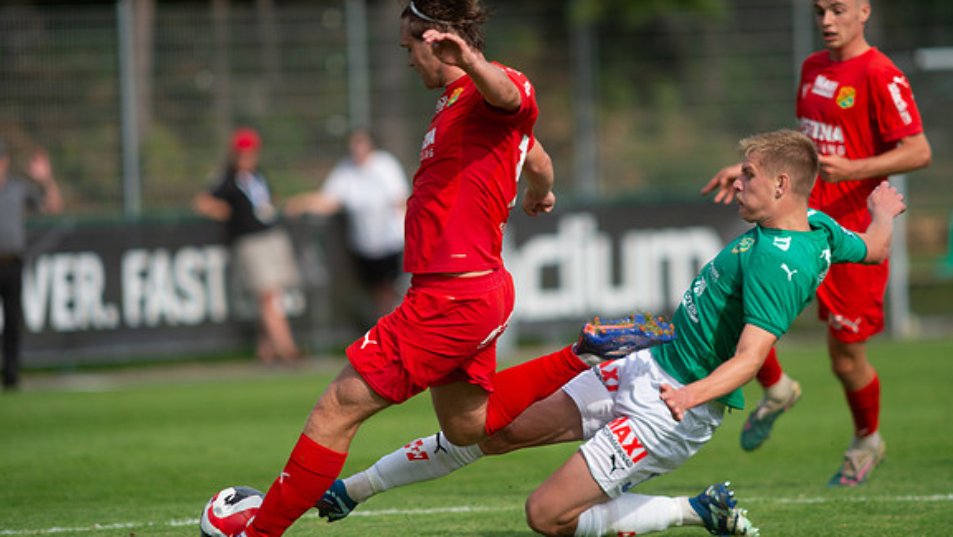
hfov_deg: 4.9
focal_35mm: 442
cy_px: 231
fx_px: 11173
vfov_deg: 2.8
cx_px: 477
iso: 180
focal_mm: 420
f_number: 4
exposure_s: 1/1250
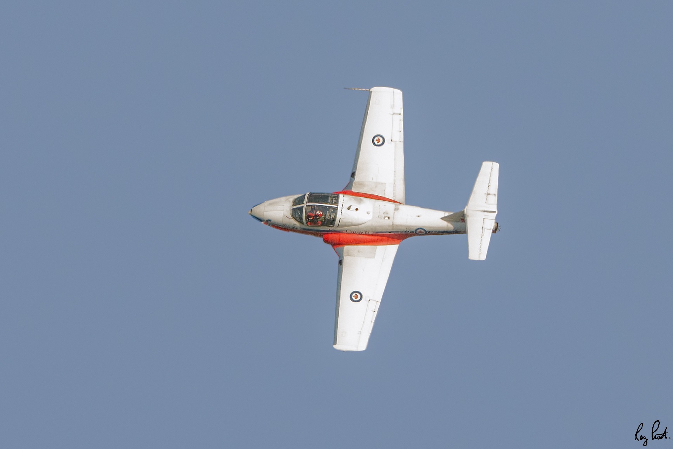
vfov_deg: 3.3
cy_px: 224
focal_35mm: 420
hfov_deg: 4.9
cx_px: 336
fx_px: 7851
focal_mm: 420
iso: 2000
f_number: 6.3
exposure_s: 1/3200
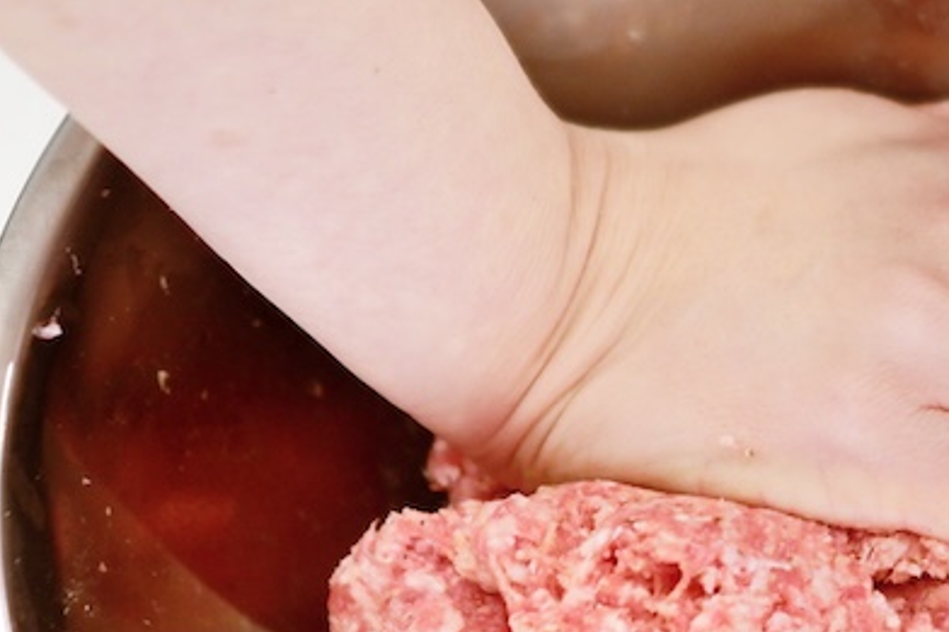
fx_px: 4558
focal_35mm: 173
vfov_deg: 7.9
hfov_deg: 11.8
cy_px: 410
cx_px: 898
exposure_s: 1/100
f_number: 1.4
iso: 400
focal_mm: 35
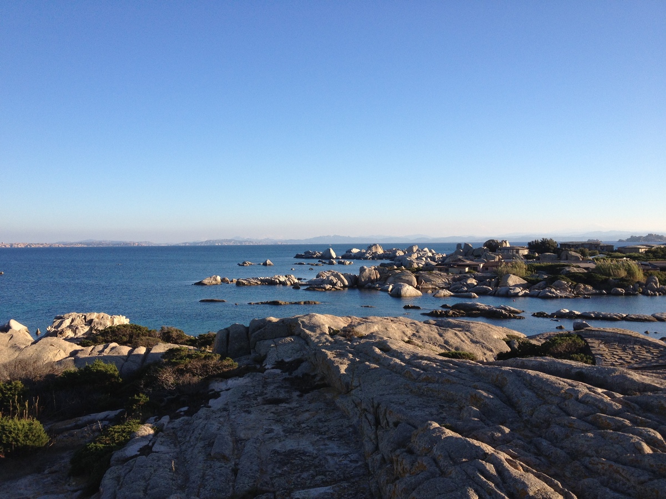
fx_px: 673
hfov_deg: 52.6
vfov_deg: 40.7
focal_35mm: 35
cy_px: 250
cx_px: 333
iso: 64
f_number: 2.4
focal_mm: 4.28
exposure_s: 1/1062
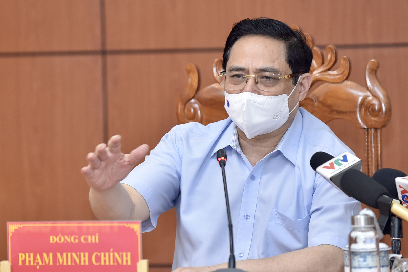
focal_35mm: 223
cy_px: 141
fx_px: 2527
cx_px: 192
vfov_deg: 6.2
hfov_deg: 9.2
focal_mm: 200
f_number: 3.2
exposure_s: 1/160
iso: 1600
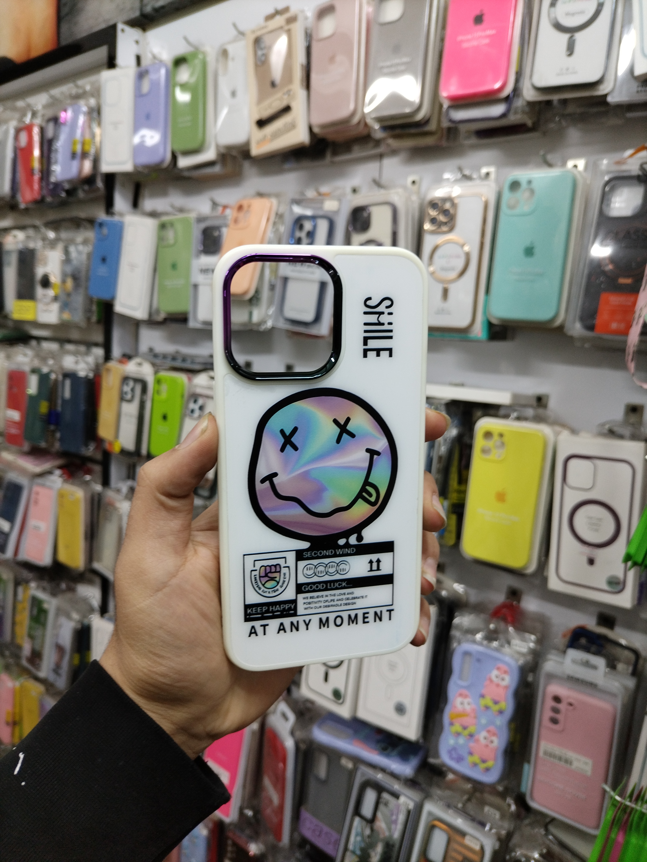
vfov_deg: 67.3
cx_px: 324
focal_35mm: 26
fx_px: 648
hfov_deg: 53.1
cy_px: 431
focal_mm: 4.7
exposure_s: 1/50
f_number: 1.8
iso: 160
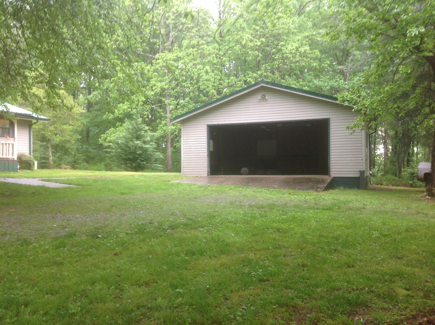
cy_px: 162
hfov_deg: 52.7
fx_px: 439
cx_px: 218
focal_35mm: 35
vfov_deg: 40.6
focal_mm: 4.28
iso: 50
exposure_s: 1/24
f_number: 2.4
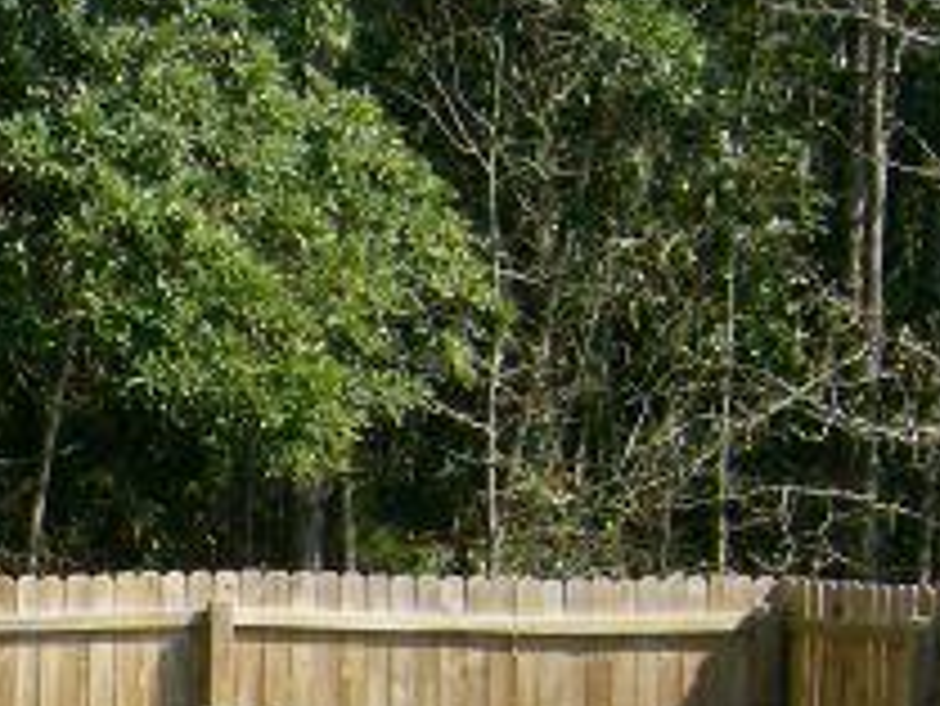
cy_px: 733
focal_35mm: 110
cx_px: -463
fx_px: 2989
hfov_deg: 16.3
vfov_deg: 13.3
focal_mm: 6
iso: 100
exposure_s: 1/391
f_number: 4.7
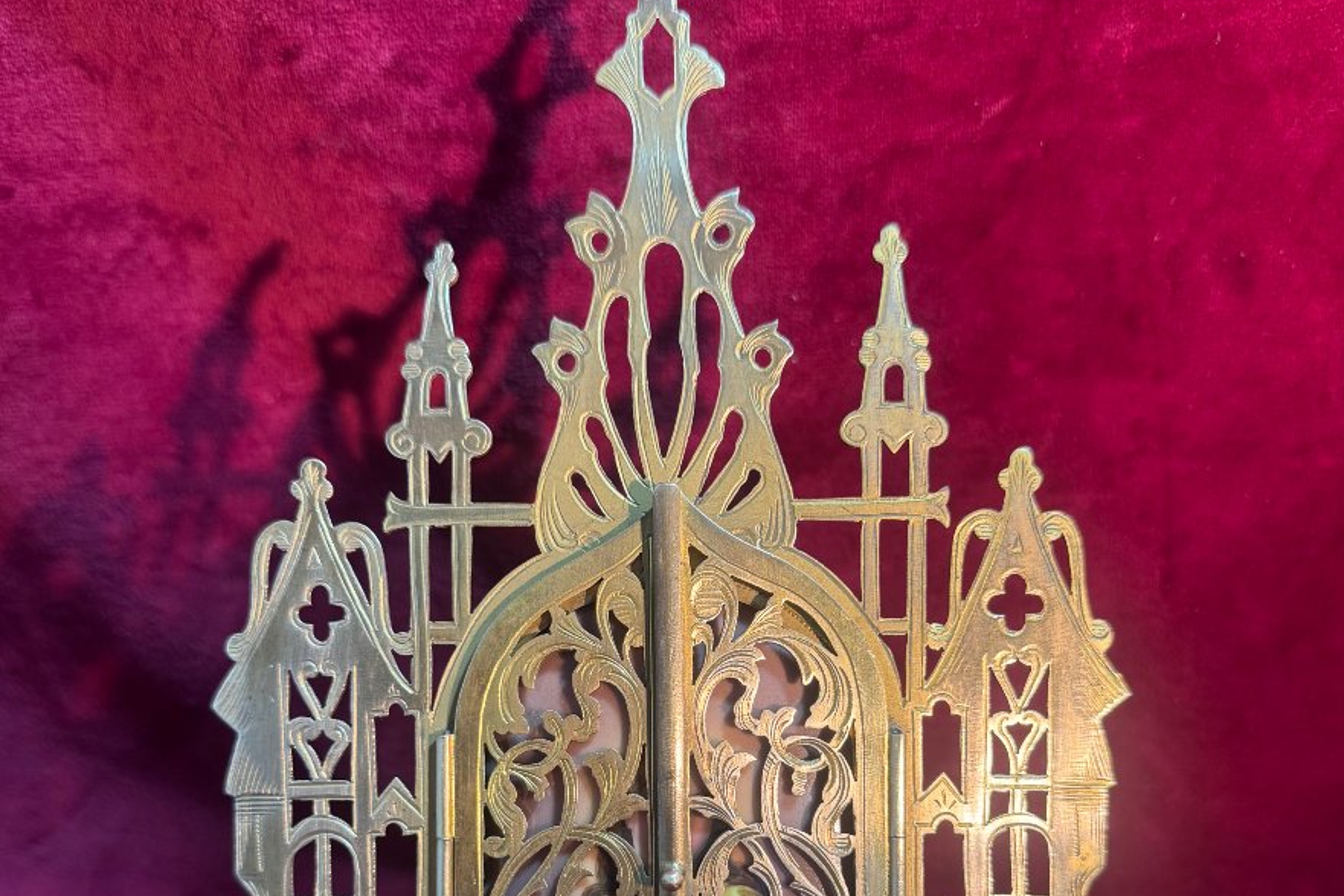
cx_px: 662
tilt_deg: -27.8
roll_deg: +3.3
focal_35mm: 34
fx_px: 1269
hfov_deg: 55.8
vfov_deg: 37.4
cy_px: 722
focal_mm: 6.76
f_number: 1.78
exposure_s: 1/50
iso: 160
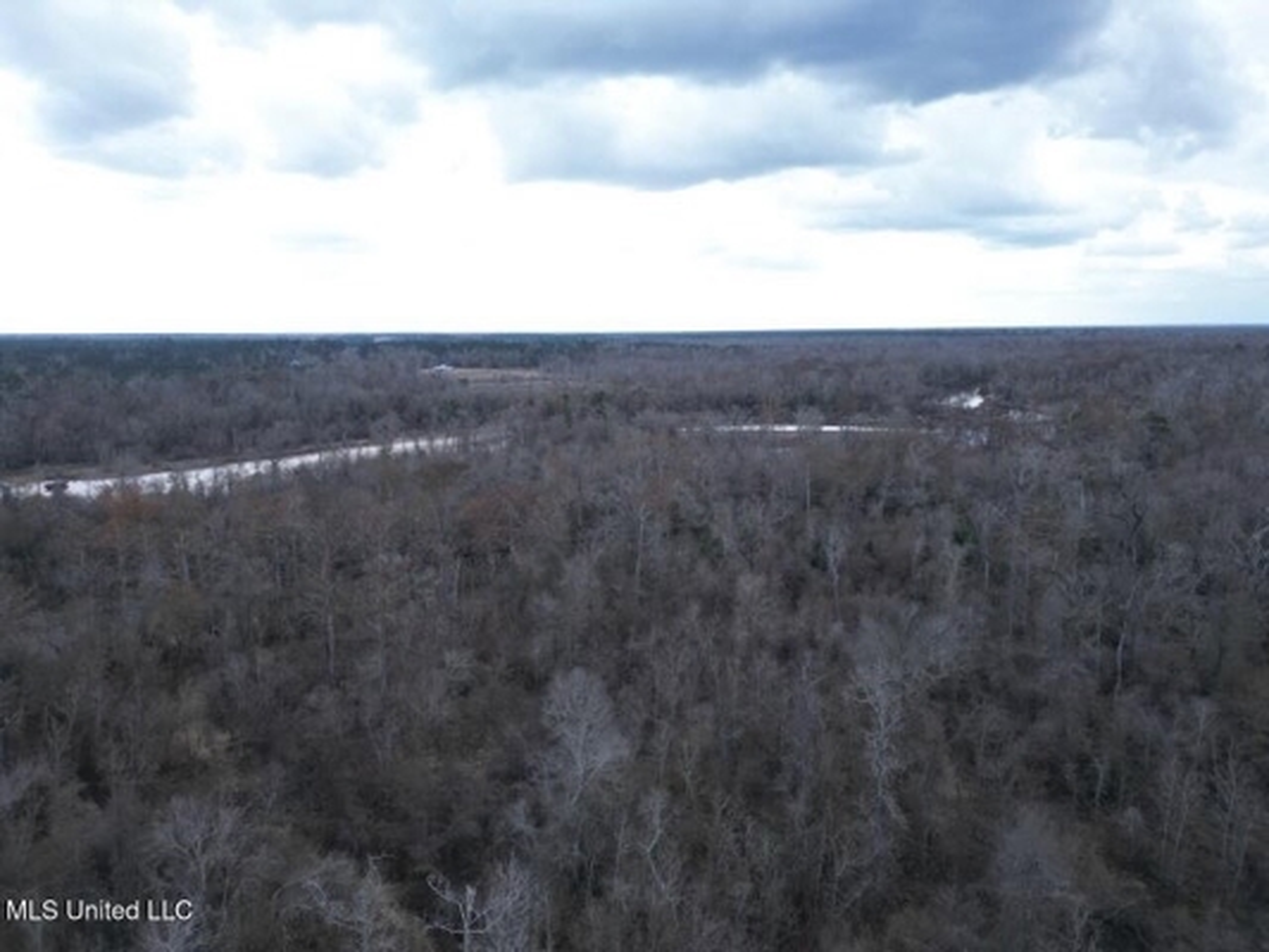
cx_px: 634
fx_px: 880
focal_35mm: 24
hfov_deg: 71.6
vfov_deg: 56.8
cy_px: 476
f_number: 1.7
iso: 100
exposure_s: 1/800
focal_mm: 6.72
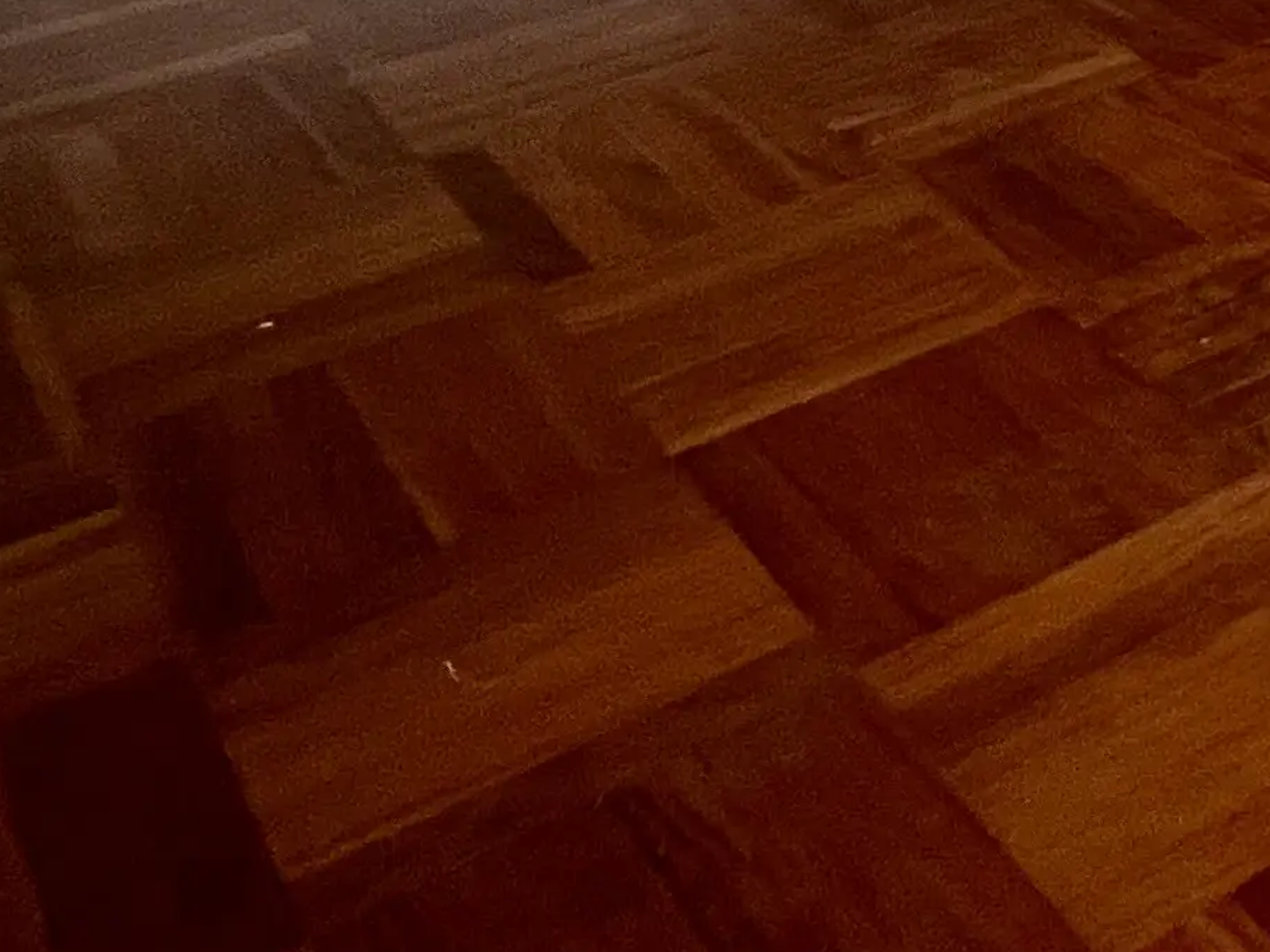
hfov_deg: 28.2
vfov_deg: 17.7
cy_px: -951
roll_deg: -0.3
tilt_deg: +1.1
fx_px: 2128
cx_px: 1593
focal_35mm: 58
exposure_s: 1/99
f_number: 1.8
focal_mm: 1.57
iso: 200
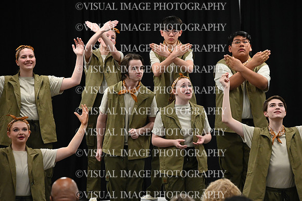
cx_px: 151
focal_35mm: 270
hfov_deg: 7.6
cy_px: 100
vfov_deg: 5.1
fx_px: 2264
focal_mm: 270
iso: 8000
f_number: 6
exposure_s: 1/250
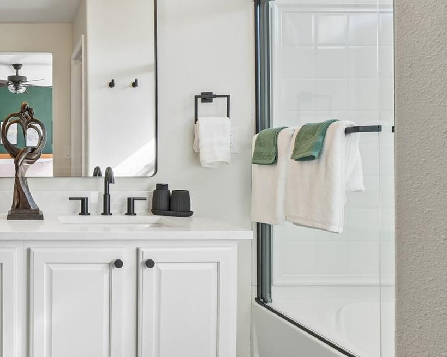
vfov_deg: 44.5
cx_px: 23
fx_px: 437
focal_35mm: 33
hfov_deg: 47.2
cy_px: 158
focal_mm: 12
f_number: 8
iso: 400
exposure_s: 1/80
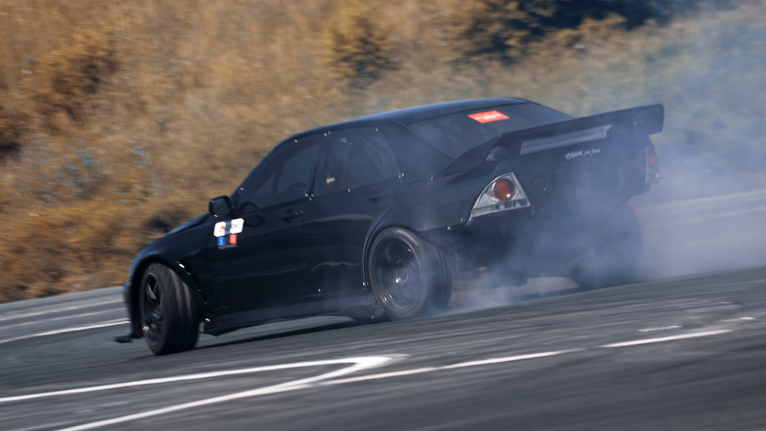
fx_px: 6799
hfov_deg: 6.4
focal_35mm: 335
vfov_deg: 3.6
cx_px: 412
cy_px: 206
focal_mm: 200
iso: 100
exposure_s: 1/125
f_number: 8
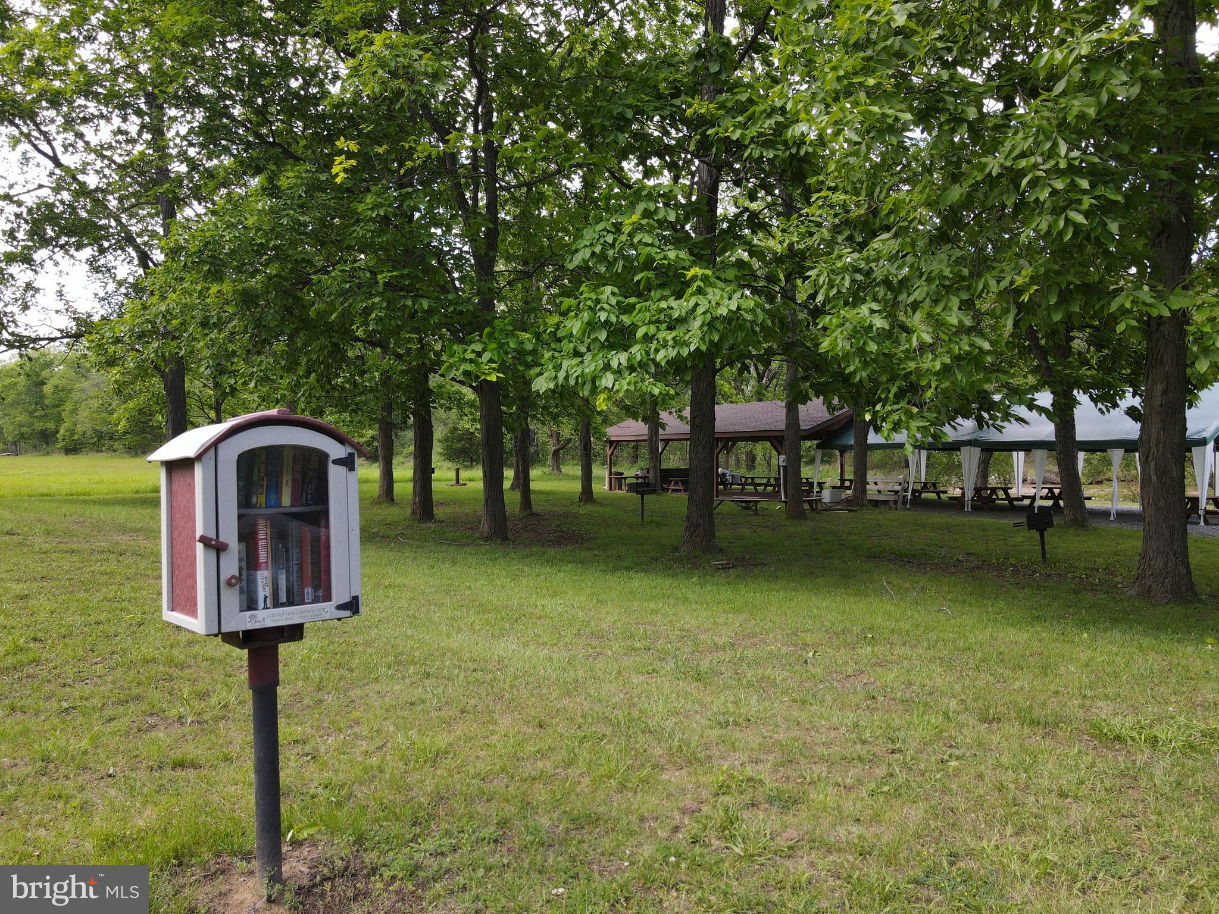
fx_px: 845
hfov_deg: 71.6
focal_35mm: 24
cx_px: 610
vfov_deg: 56.8
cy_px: 457
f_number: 2.8
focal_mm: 4.5
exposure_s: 1/100
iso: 100
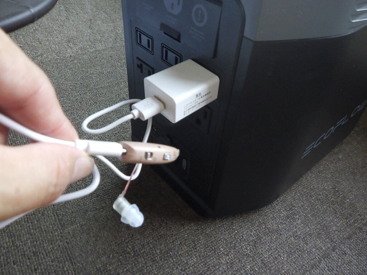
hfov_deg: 63.4
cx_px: 184
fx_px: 297
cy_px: 138
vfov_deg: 49.7
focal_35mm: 28
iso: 500
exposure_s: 1/60
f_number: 3.5
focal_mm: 5
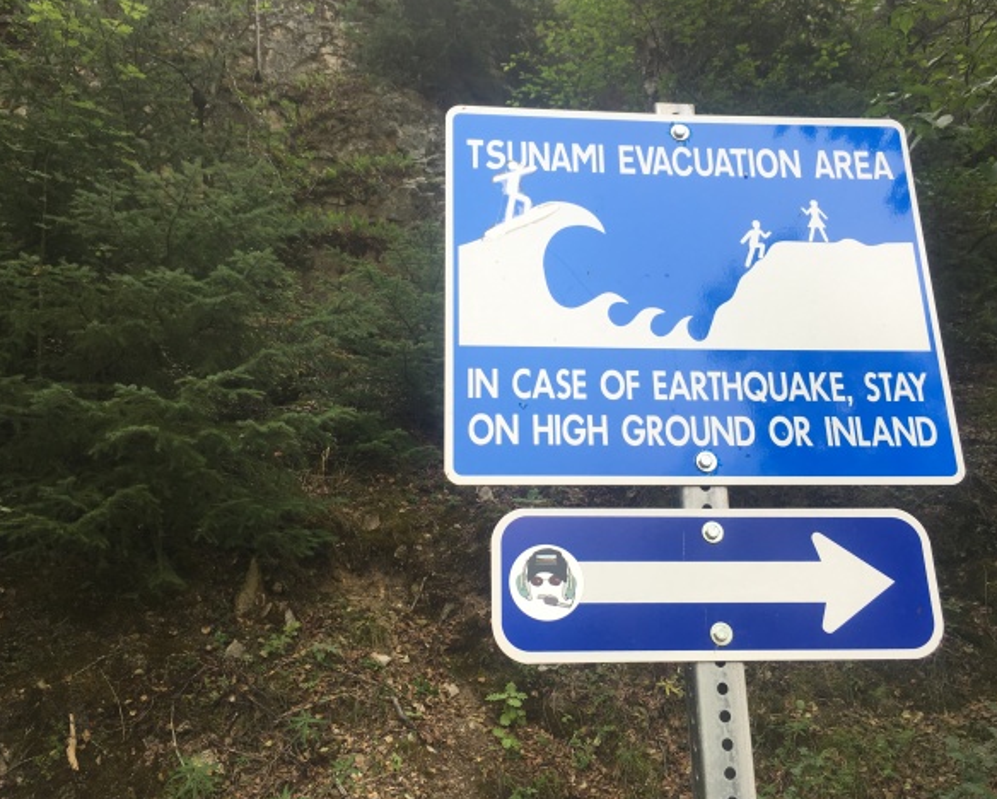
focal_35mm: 31
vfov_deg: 47.2
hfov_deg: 57.1
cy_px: 401
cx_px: 533
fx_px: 915
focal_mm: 4.15
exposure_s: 1/188
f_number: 2.2
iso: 25
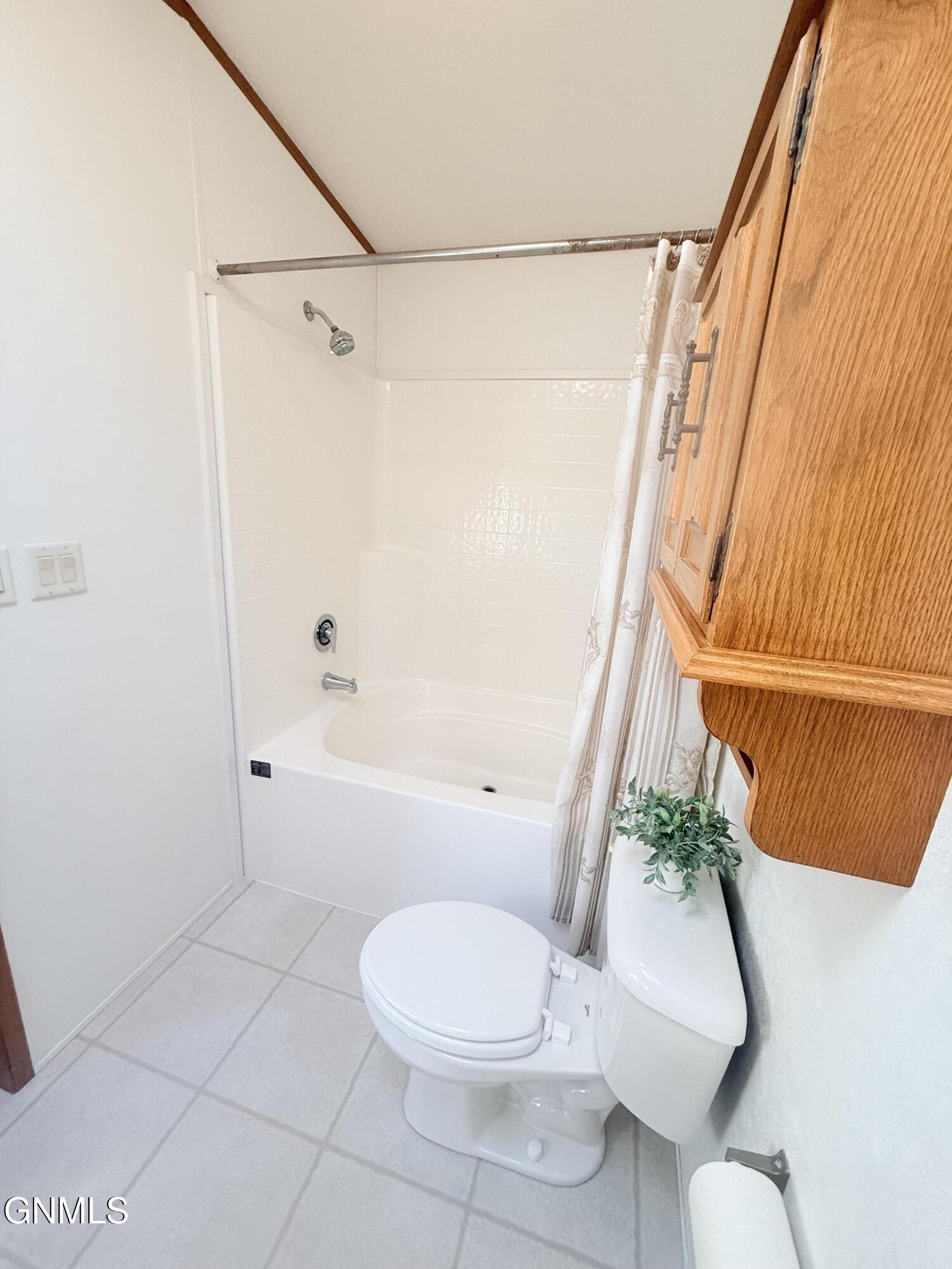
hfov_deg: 85.7
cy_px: 634
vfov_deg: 102.1
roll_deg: -3.7
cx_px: 476
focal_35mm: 14
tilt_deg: -11.9
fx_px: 513
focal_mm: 2.22
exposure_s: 1/120
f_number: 2.2
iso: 64
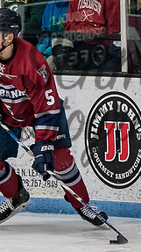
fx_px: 6474
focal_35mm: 972
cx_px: 20
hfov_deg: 1.2
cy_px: 108
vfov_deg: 2.2
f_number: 3.2
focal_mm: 155
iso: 1600
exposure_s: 1/800
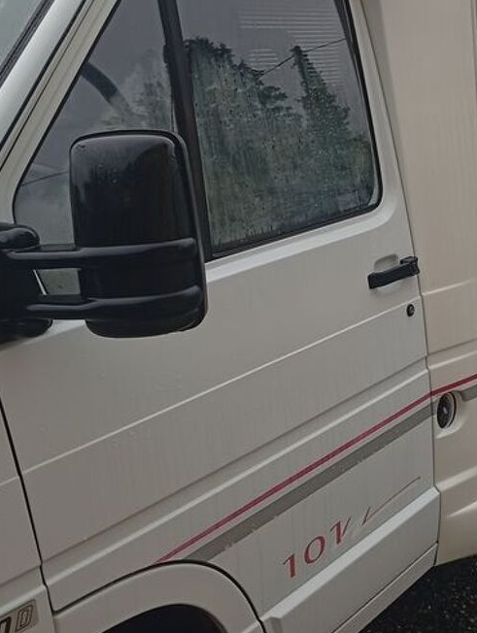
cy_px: 232
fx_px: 1008
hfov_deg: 25.9
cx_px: 420
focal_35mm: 55
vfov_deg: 34.7
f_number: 1.8
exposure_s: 1/104
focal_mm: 3.98
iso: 50
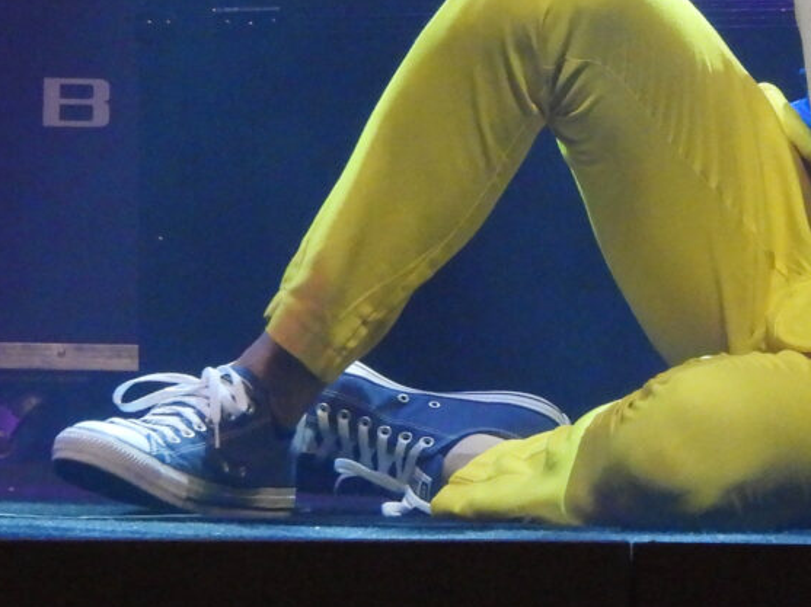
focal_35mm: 414
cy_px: 77
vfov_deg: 3.6
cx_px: 997
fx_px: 9693
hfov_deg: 4.8
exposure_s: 1/125
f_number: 5.6
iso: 800
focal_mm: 26.8
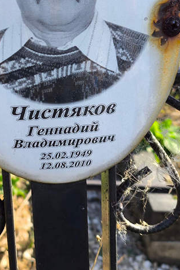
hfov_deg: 15.4
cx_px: 29
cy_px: 105
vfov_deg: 23.1
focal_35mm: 88
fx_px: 659
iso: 50
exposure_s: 1/369
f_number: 1.7
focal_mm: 4.71
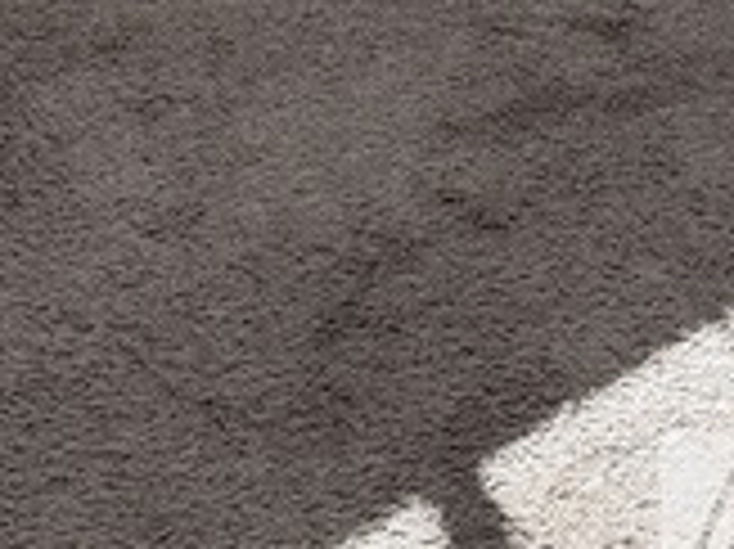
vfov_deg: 11.5
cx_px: 261
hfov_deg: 20.0
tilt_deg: -9.0
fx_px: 2076
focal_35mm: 98
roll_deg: -1.9
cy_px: -889
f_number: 1.78
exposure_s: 1/276
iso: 100
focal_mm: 6.76
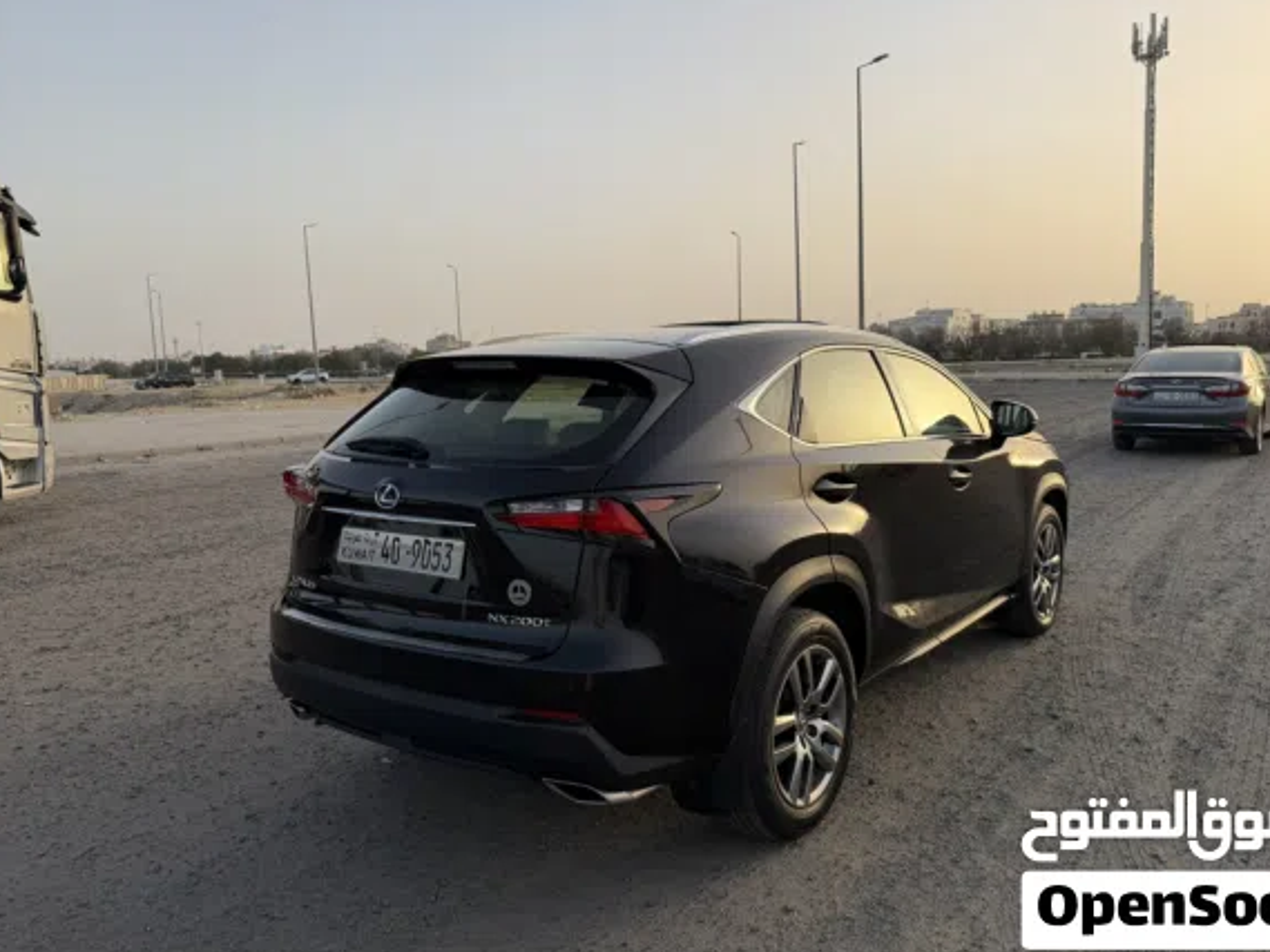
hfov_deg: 65.2
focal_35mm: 27
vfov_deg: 51.4
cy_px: 468
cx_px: 685
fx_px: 991
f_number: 1.78
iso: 80
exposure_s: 1/1727
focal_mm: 6.76
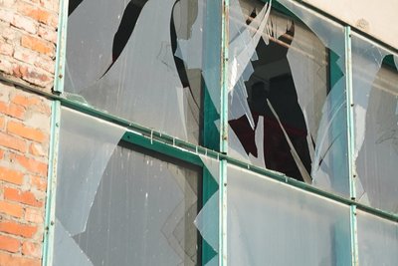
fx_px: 774
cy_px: 133
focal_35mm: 70
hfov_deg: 28.8
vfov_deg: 19.5
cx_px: 199
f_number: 2.8
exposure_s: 1/160
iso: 2500
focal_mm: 70
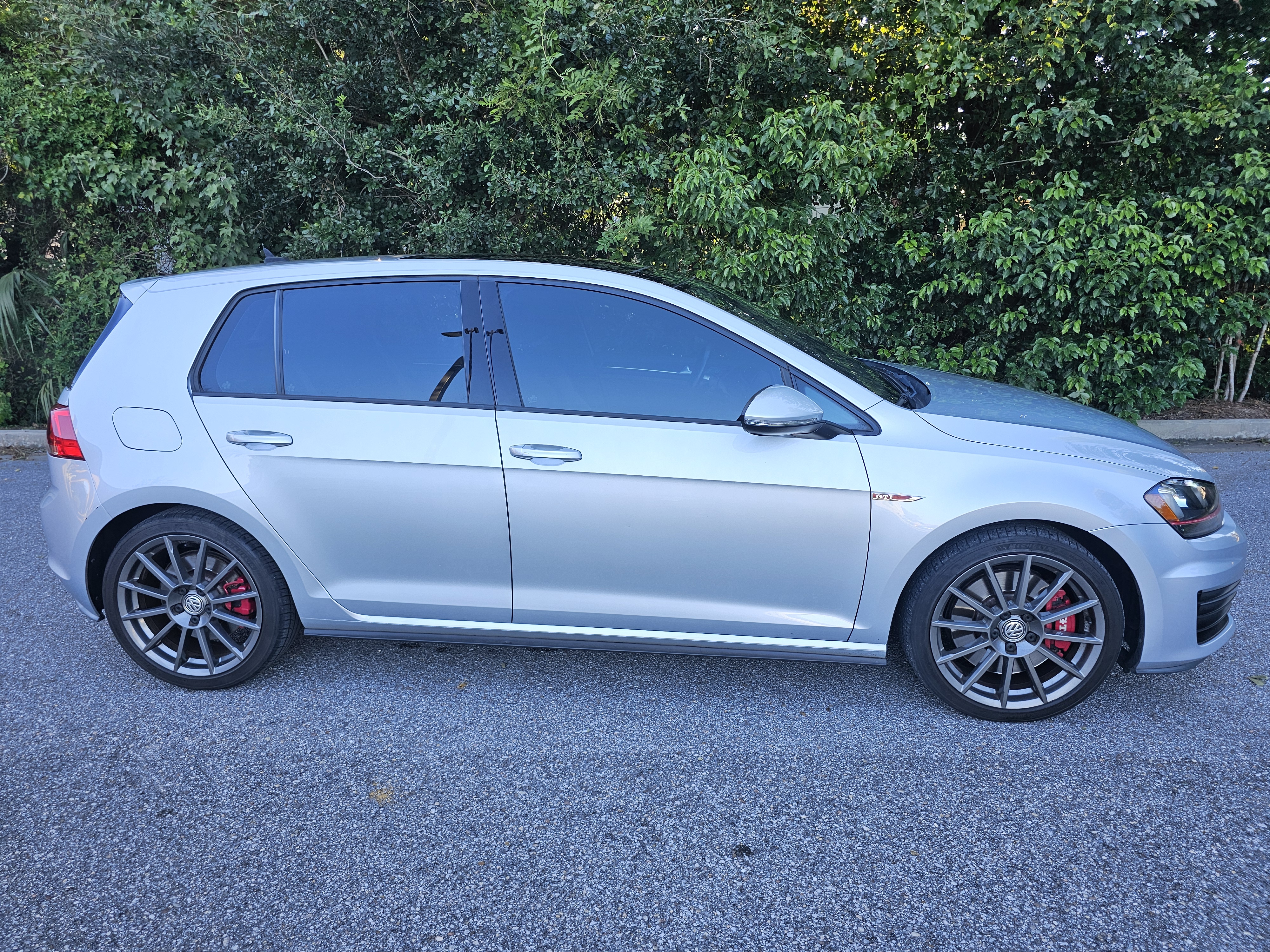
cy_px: 476
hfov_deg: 73.9
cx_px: 635
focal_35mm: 23
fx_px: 844
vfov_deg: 58.9
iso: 32
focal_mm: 6.3
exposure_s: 1/180
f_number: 1.7
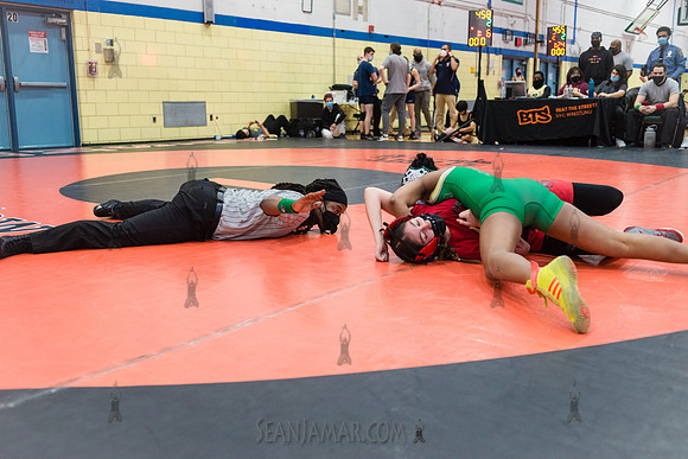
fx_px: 669
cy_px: 230
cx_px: 344
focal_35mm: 35
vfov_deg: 37.9
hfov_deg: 54.4
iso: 4000
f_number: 3.5
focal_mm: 35
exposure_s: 1/400
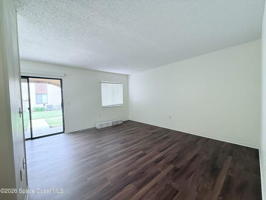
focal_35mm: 14
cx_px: 133
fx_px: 108
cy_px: 100
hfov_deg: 102.1
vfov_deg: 85.7
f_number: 2.2
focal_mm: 2.22
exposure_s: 1/120
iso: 250
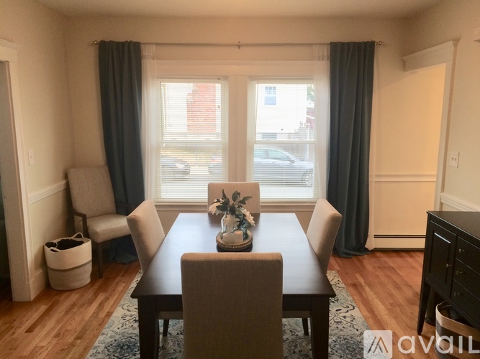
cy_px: 180
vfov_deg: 48.2
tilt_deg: -9.5
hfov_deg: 61.7
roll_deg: +1.0
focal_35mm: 29
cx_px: 240
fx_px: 402
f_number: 2.2
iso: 40
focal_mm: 4.15
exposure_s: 1/30
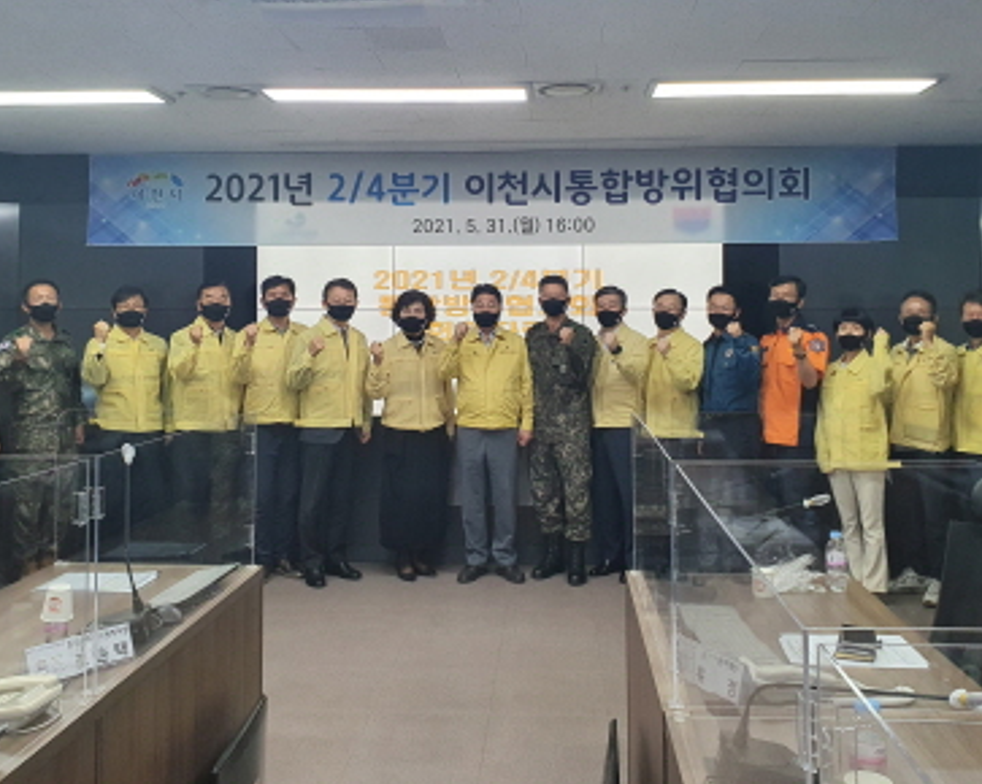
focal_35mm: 35
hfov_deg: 51.5
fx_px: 1017
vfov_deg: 41.9
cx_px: 517
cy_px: 293
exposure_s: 1/120
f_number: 2.4
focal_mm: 4.32
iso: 200
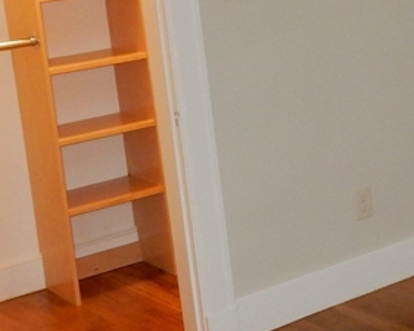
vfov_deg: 16.9
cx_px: 545
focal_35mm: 89
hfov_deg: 19.7
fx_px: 1091
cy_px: 10
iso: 200
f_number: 3.7
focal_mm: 4.5
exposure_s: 1/30
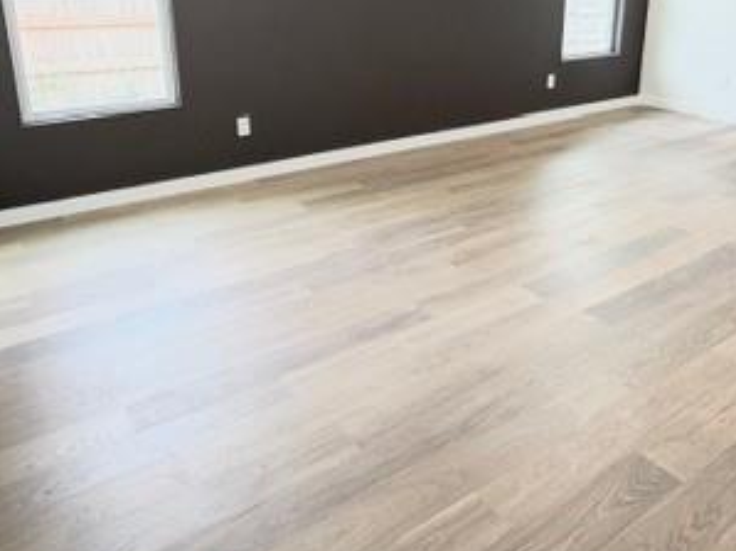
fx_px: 638
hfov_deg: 59.9
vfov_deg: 45.4
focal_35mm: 30
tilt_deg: -15.7
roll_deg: -1.1
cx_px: 391
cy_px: 150
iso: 640
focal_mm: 2.22
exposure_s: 1/60
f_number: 2.2
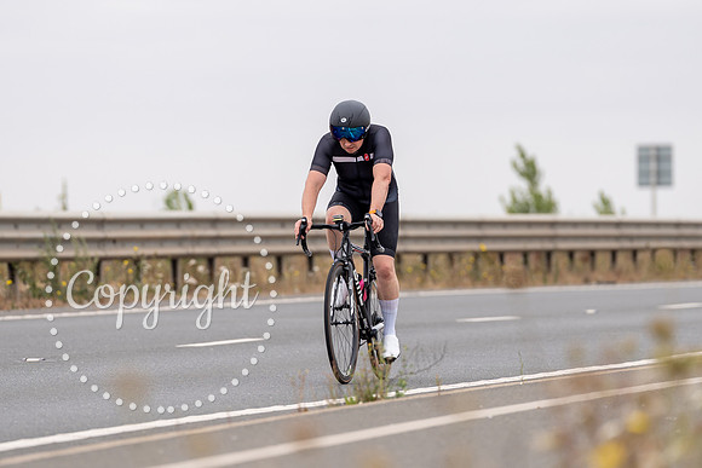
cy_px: 222
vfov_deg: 4.4
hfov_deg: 6.7
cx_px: 366
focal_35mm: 310
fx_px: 6040
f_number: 3.2
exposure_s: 1/800
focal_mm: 200
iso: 100
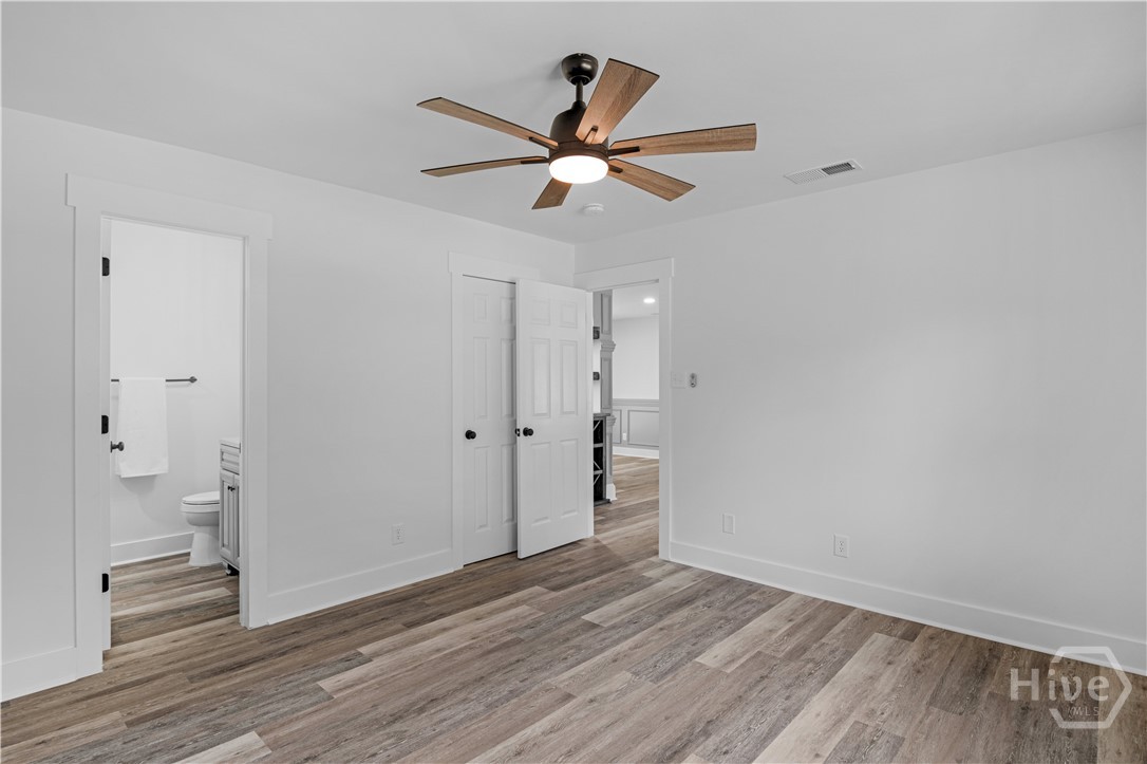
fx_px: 525
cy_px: 382
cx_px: 574
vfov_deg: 72.0
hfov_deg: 95.0
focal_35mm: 16
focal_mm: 11
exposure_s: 1/6
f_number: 8
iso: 250
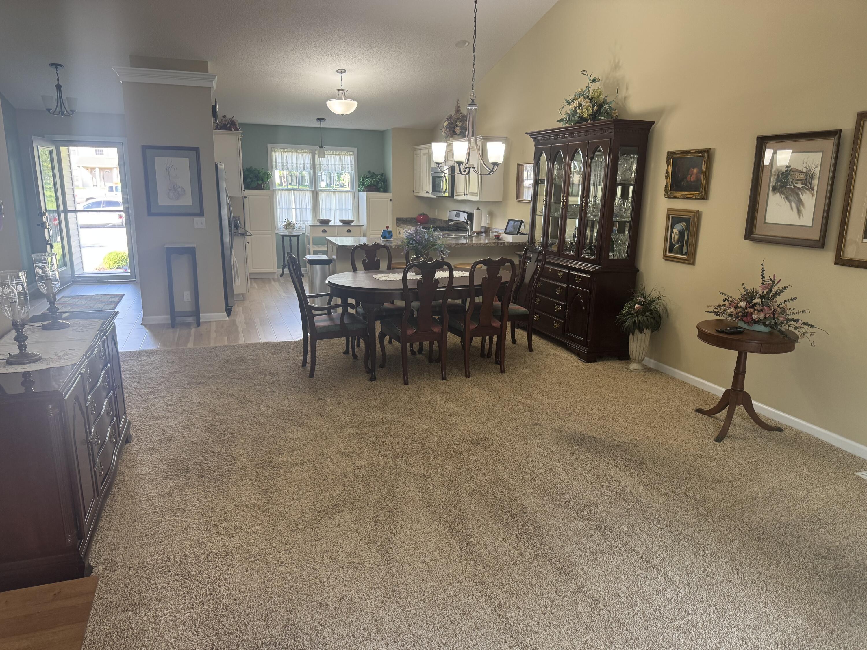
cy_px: 325
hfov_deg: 71.6
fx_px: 601
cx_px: 434
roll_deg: -1.8
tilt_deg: -14.1
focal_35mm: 24
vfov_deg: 56.8
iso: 160
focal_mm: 6.76
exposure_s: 1/60
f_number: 1.78
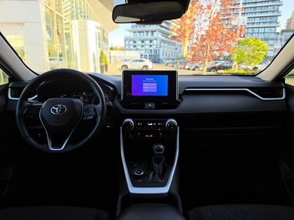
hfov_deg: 73.9
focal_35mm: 23
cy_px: 110
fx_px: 195
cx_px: 147
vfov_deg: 58.9
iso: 25
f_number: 1.4
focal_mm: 6.5
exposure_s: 1/359
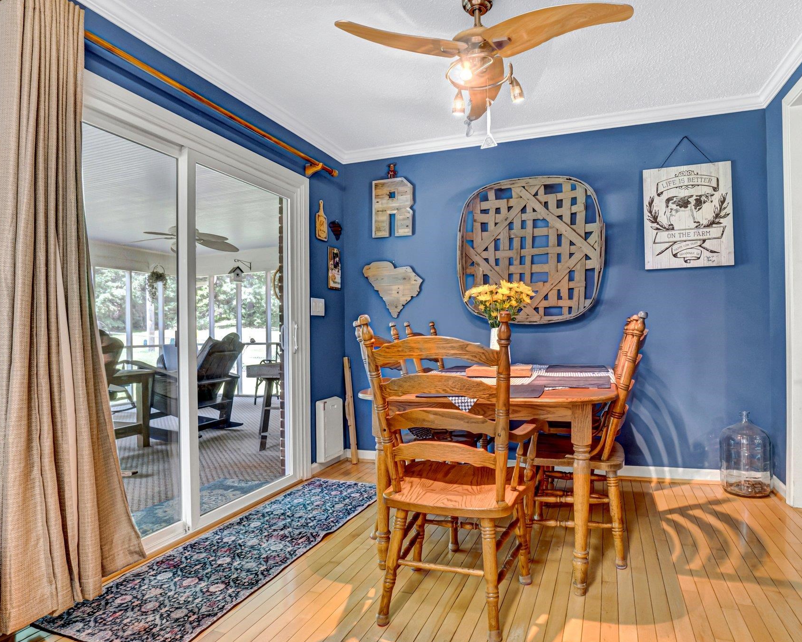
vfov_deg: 77.0
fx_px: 404
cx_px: 440
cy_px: 322
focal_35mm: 17
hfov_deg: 89.4
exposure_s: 1/5
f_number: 7.1
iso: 400
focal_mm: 10
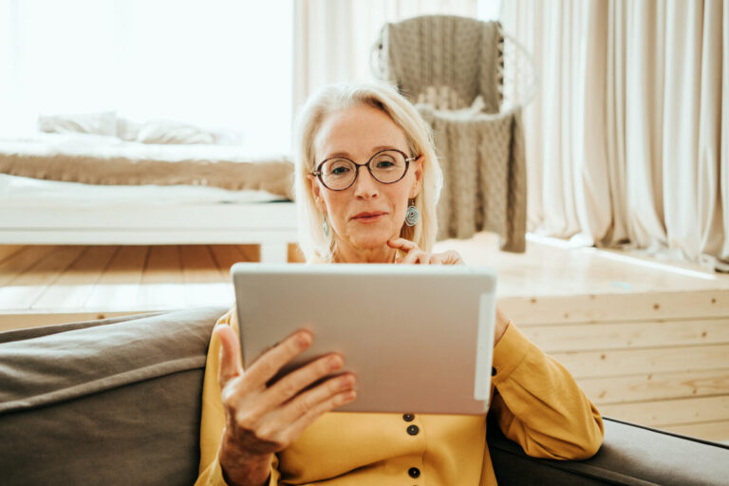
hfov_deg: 54.4
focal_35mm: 35
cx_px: 364
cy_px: 243
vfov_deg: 37.9
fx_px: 709
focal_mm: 35
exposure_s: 1/200
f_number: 2.8
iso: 200
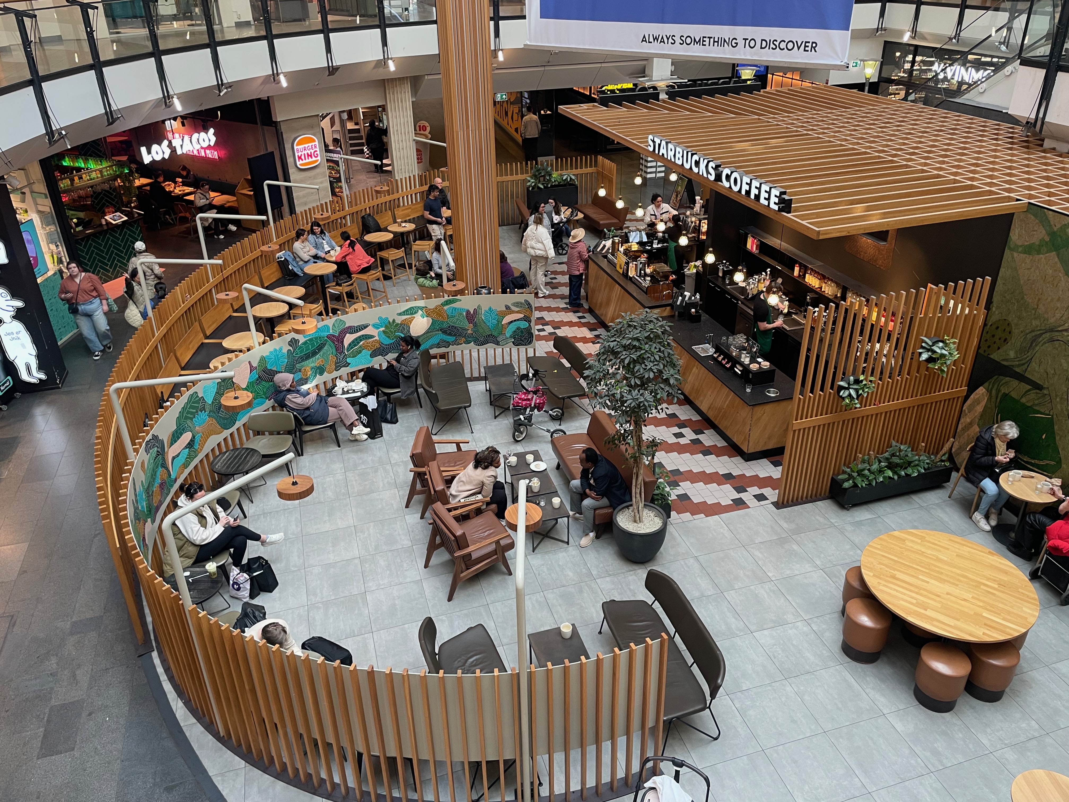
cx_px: 534
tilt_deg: -27.6
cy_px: 401
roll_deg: +2.9
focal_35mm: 26
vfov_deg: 53.1
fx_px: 803
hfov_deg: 67.3
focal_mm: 4.2
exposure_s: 1/50
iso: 64
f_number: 1.6
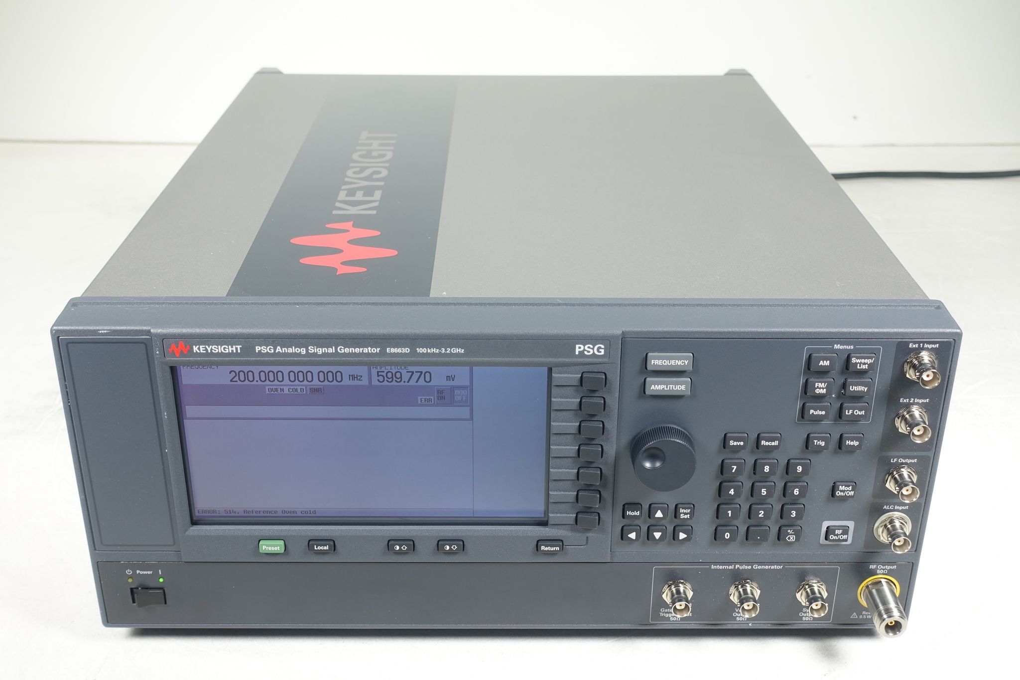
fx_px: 1190
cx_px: 510
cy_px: 340
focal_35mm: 42
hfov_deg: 46.4
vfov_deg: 31.9
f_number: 4
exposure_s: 1/80
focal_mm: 15.52
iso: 125
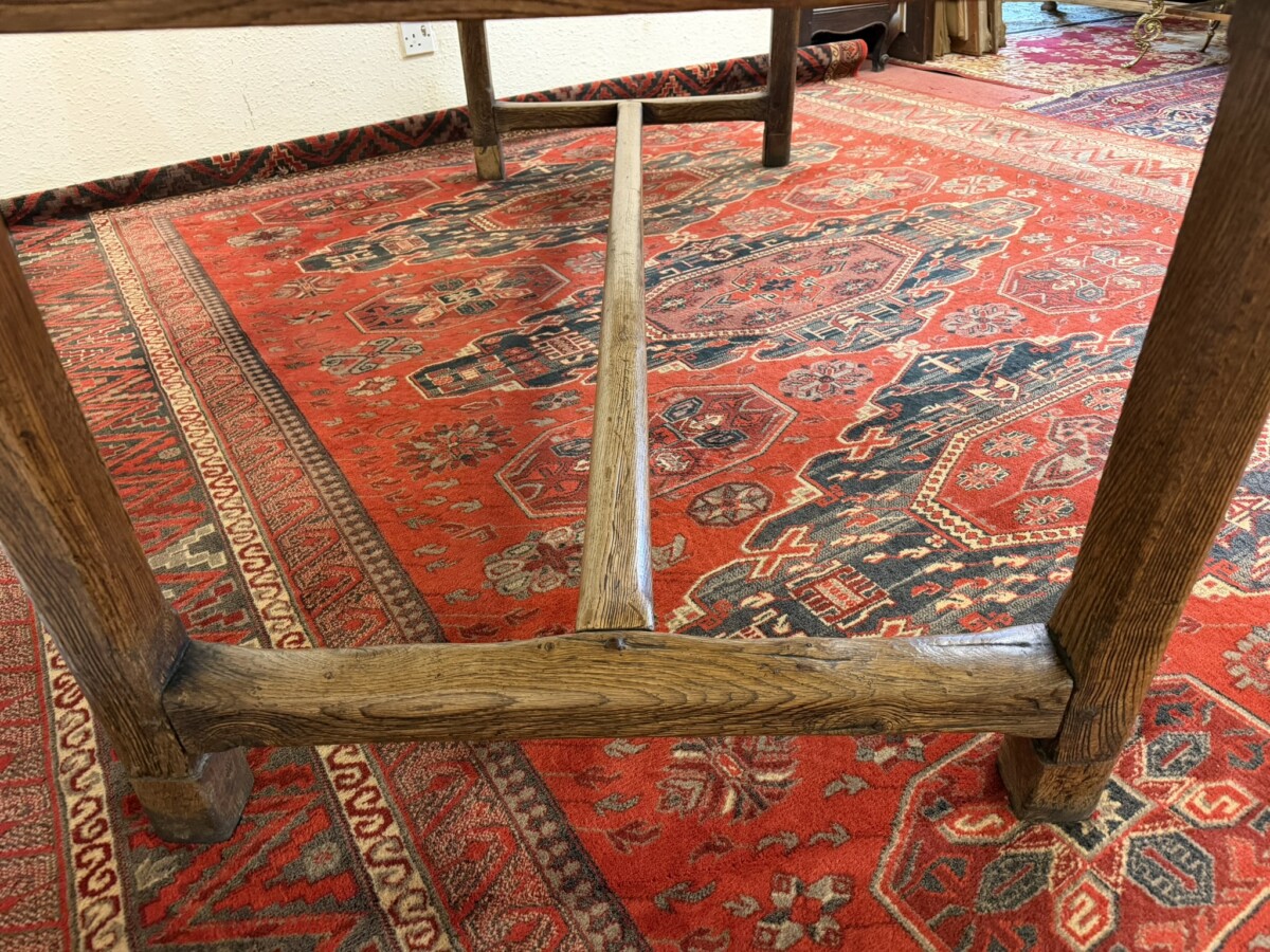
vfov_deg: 56.8
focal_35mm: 24
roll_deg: +2.5
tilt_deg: -35.0
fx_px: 881
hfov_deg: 71.6
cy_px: 476
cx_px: 635
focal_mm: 6.76
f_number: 1.78
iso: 500
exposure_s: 1/50
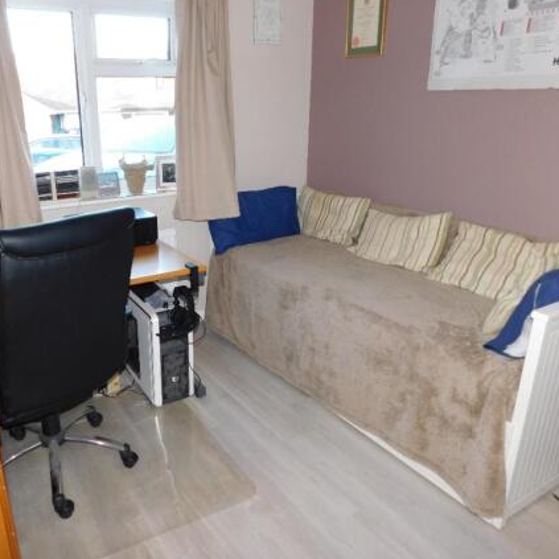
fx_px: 512
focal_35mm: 28
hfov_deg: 56.7
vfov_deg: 57.3
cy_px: 274
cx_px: 212
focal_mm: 4
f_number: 3
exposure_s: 1/30
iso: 200
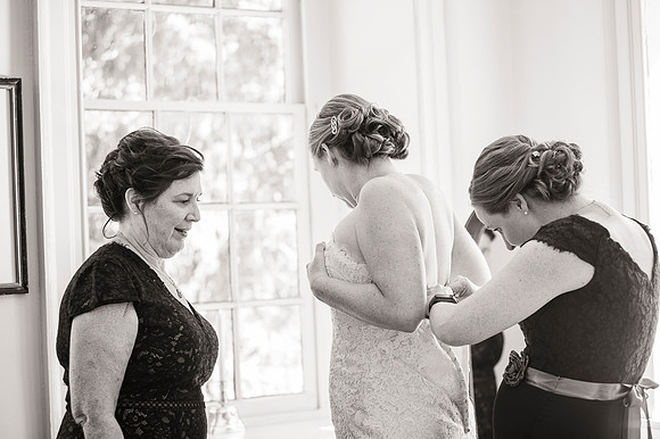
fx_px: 1466
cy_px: 220
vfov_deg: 17.0
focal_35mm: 80
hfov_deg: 25.4
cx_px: 330
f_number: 2.8
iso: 500
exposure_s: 1/160
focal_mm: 80
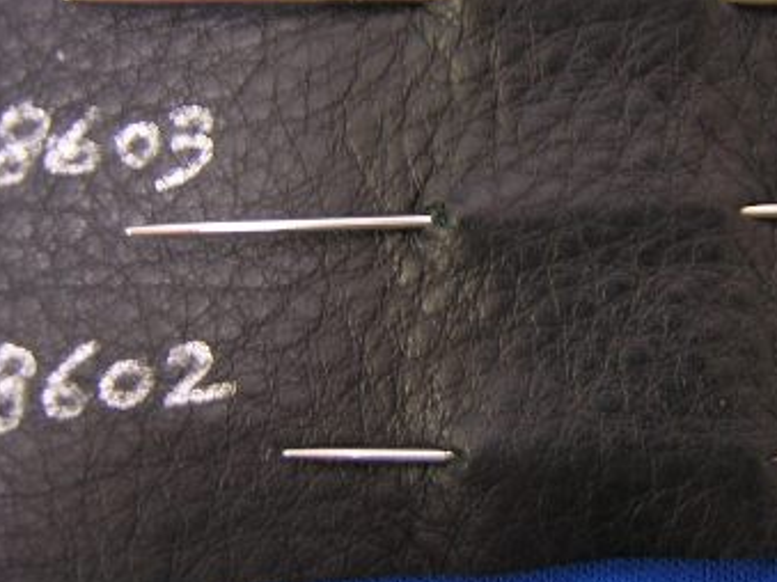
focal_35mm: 51
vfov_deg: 28.5
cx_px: 500
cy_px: 238
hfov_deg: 37.2
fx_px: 1144
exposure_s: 1/3.7
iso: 185
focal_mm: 4.7
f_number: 2.6
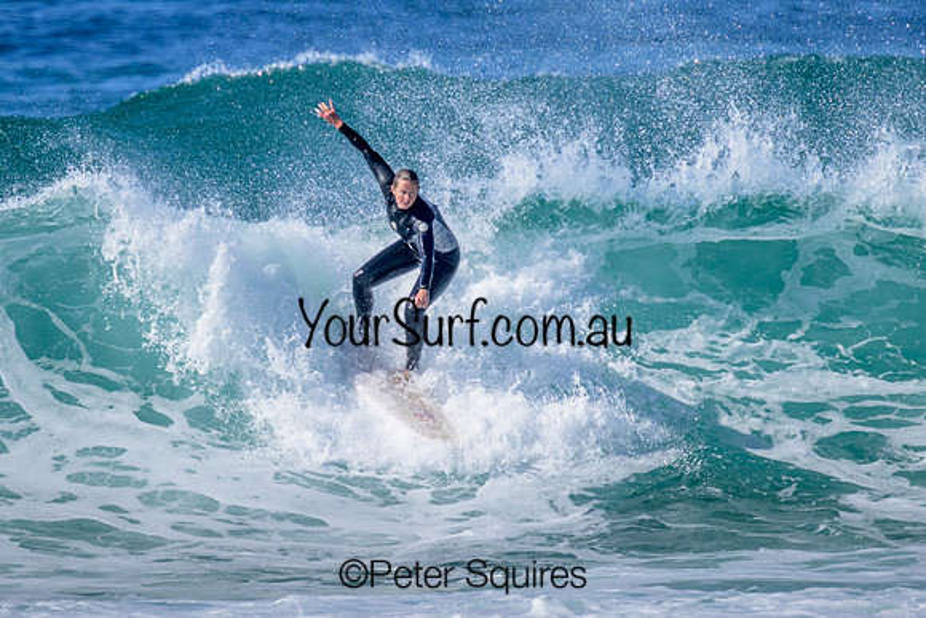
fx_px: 28044
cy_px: 237
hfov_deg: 1.9
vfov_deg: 1.3
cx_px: 437
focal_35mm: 1090
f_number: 11
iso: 1000
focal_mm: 800
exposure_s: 1/2000
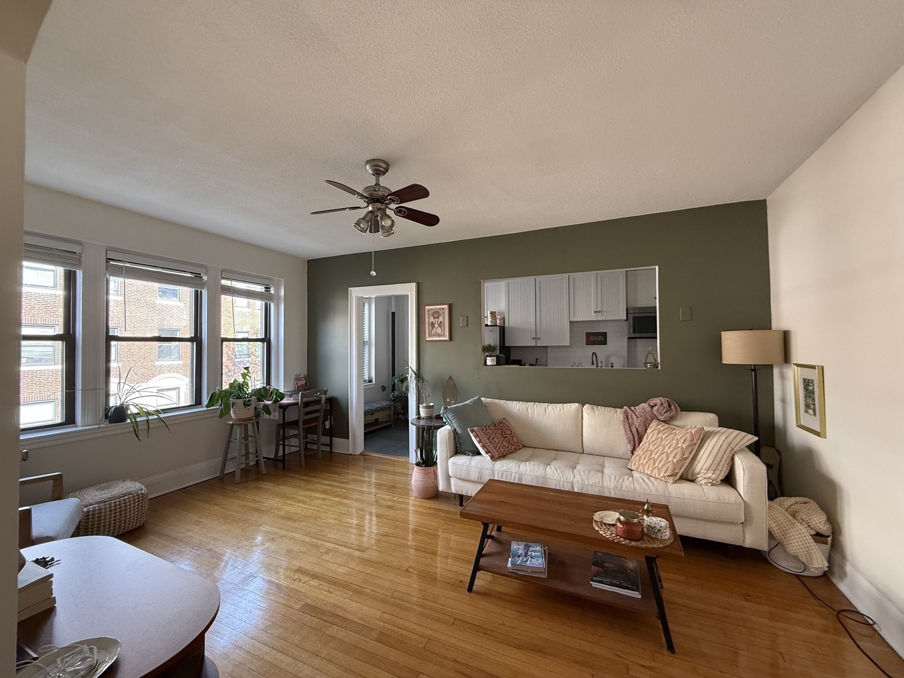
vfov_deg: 85.7
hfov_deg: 102.1
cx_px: 452
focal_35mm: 14
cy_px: 339
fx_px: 366
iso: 320
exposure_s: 1/99
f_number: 2.2
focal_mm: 2.22
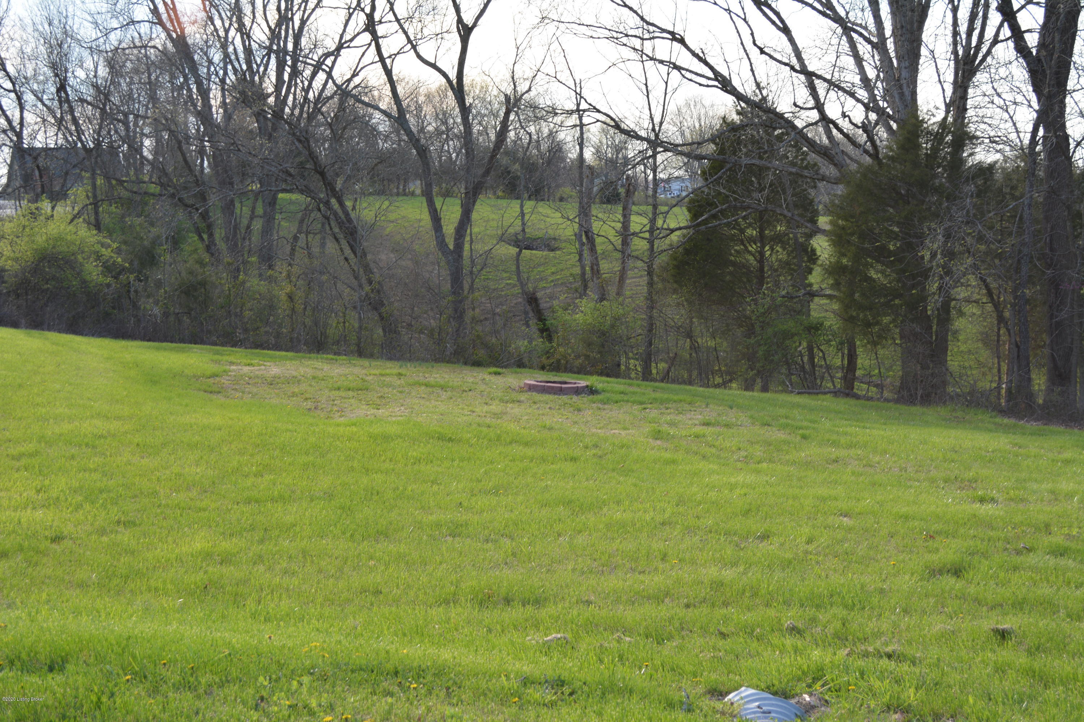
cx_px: 542
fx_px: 1716
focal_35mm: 57
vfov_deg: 23.8
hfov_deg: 35.1
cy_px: 361
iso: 200
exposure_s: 1/160
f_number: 6.3
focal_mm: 38
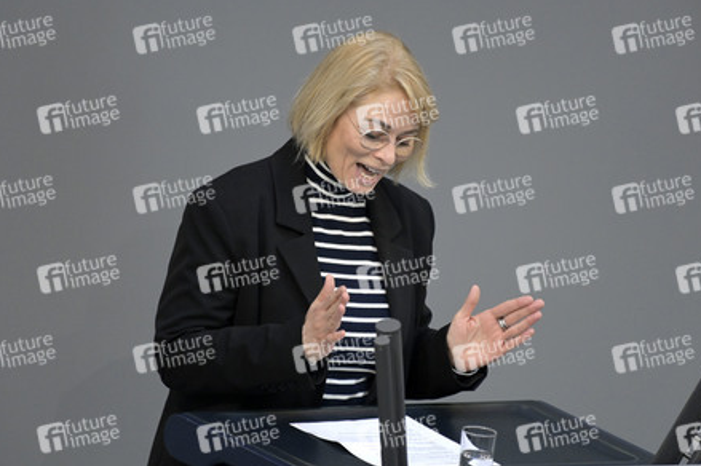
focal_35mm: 514
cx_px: 355
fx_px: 10001
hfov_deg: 4.0
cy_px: 235
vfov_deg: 2.7
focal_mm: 500
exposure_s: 1/500
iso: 8000
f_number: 5.6
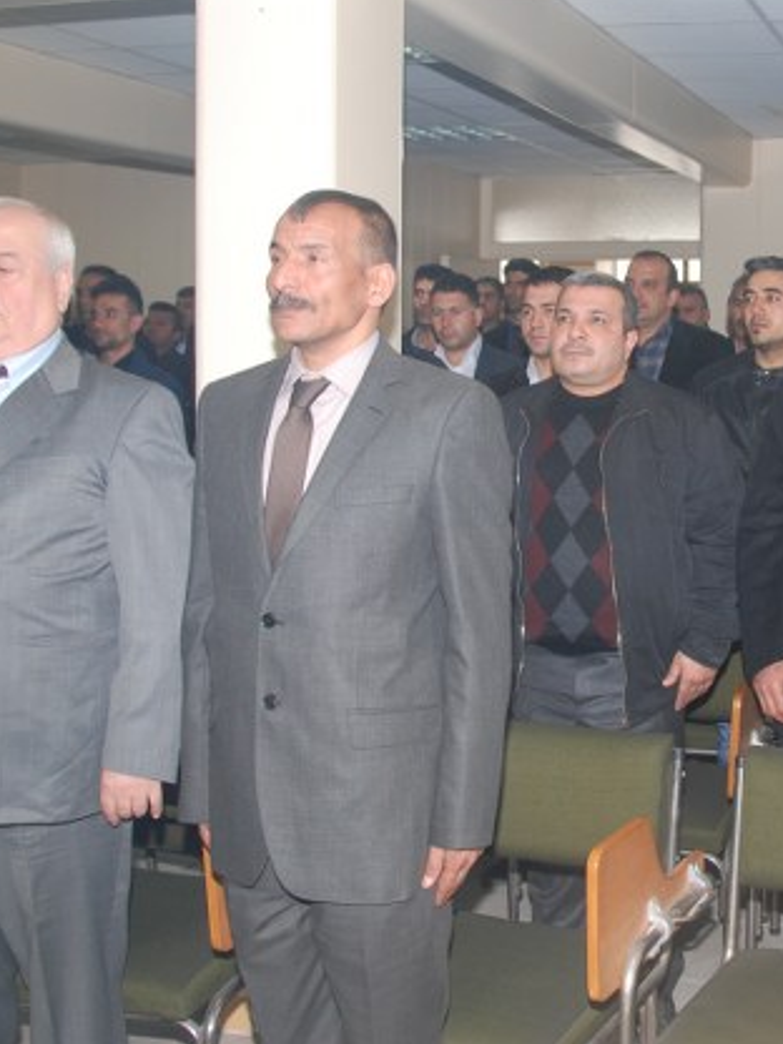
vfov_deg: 38.0
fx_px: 1508
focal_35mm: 50
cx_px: 673
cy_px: 397
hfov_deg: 28.2
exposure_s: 1/60
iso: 200
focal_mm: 18
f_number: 4
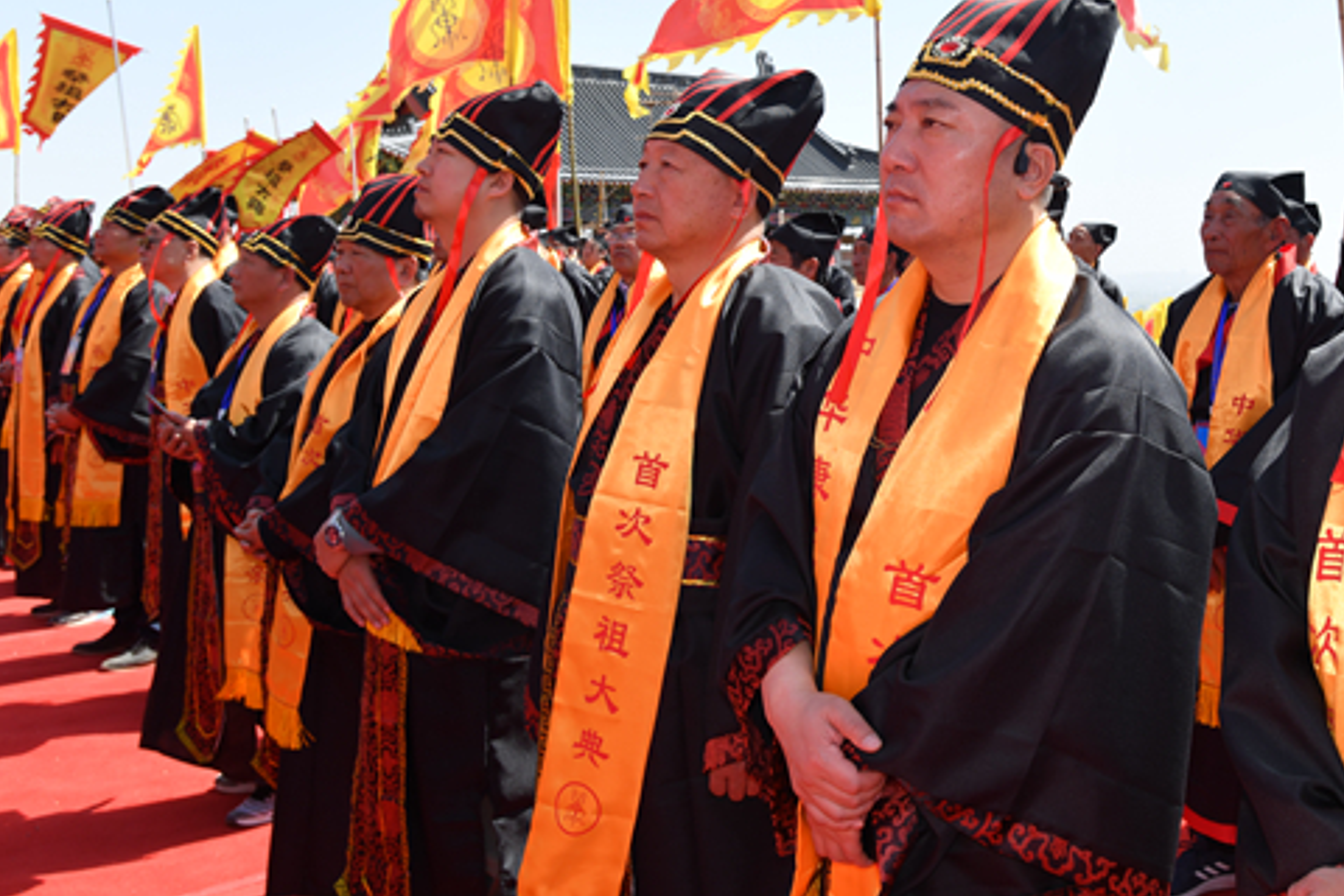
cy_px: 340
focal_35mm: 40
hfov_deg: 47.0
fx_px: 1493
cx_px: 980
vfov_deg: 33.3
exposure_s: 1/200
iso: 125
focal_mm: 24
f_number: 7.1
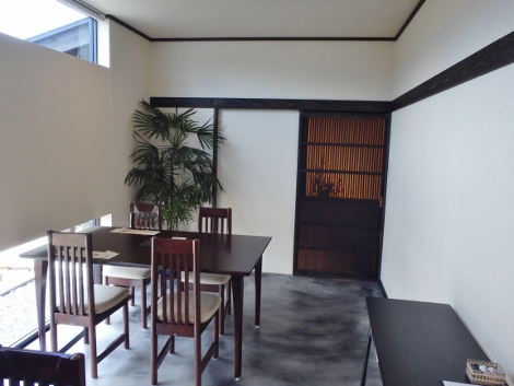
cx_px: 257
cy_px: 193
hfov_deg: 63.4
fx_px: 416
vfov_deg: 49.8
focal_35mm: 28
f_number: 3.9
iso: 200
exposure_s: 1/40
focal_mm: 5
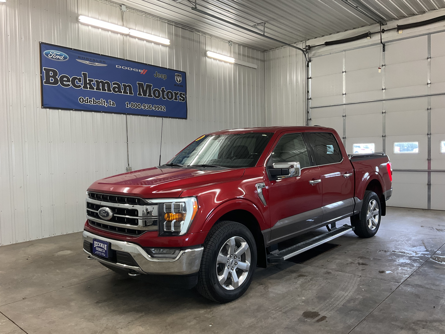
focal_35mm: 29
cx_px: 222
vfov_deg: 48.2
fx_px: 373
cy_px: 167
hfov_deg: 61.7
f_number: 1.8
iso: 64
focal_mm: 3
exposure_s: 1/60
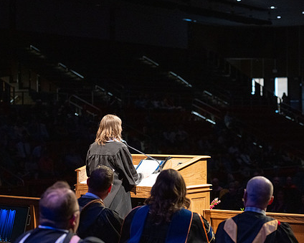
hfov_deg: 20.6
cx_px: 187
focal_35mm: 93
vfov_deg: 16.5
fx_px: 837
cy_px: 129
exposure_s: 1/400
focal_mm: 70
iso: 2500
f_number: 2.8
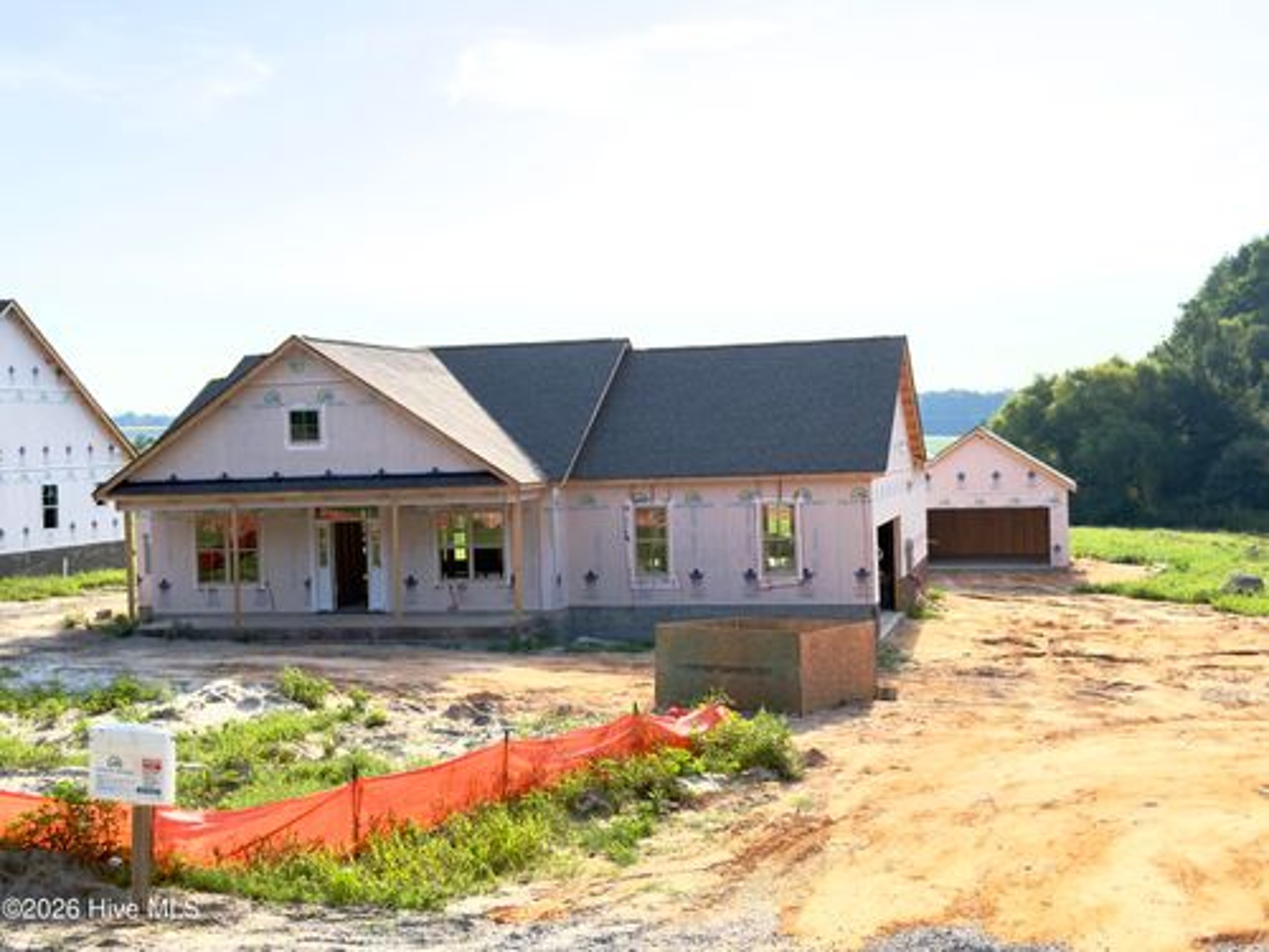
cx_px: 634
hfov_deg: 42.9
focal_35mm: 44
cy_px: 476
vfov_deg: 32.9
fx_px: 1613
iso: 100
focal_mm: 6.76
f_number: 1.78
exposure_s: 1/5128
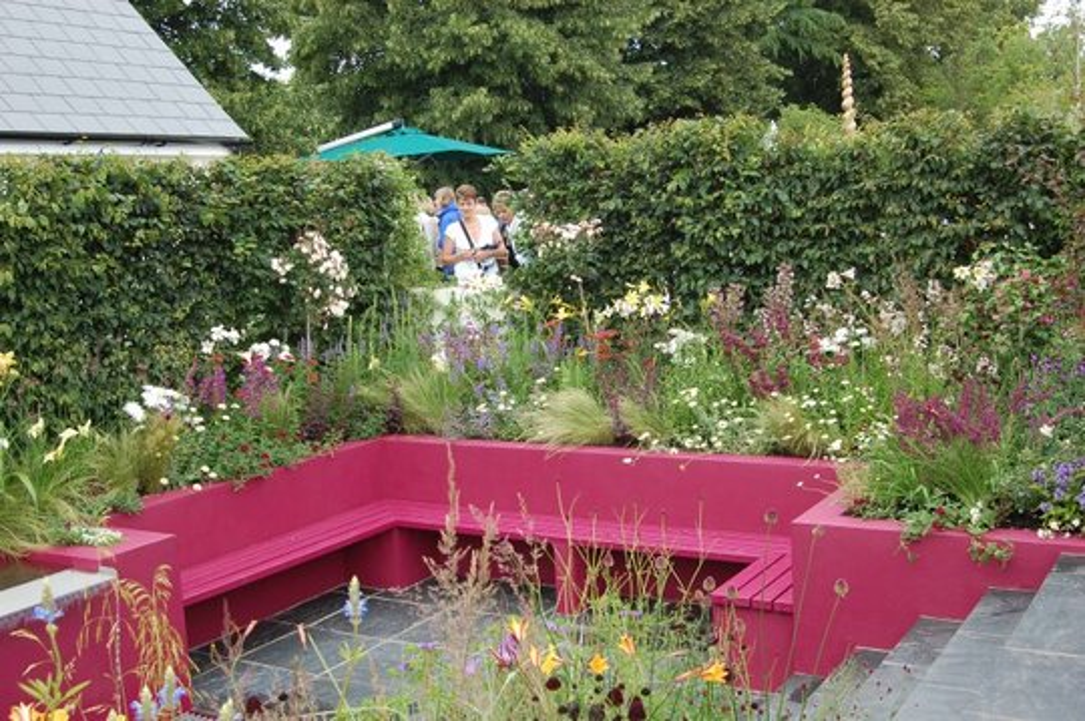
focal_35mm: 42
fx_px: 1265
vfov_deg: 31.8
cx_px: 542
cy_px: 360
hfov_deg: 46.4
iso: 400
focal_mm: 28
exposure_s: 1/200
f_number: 10
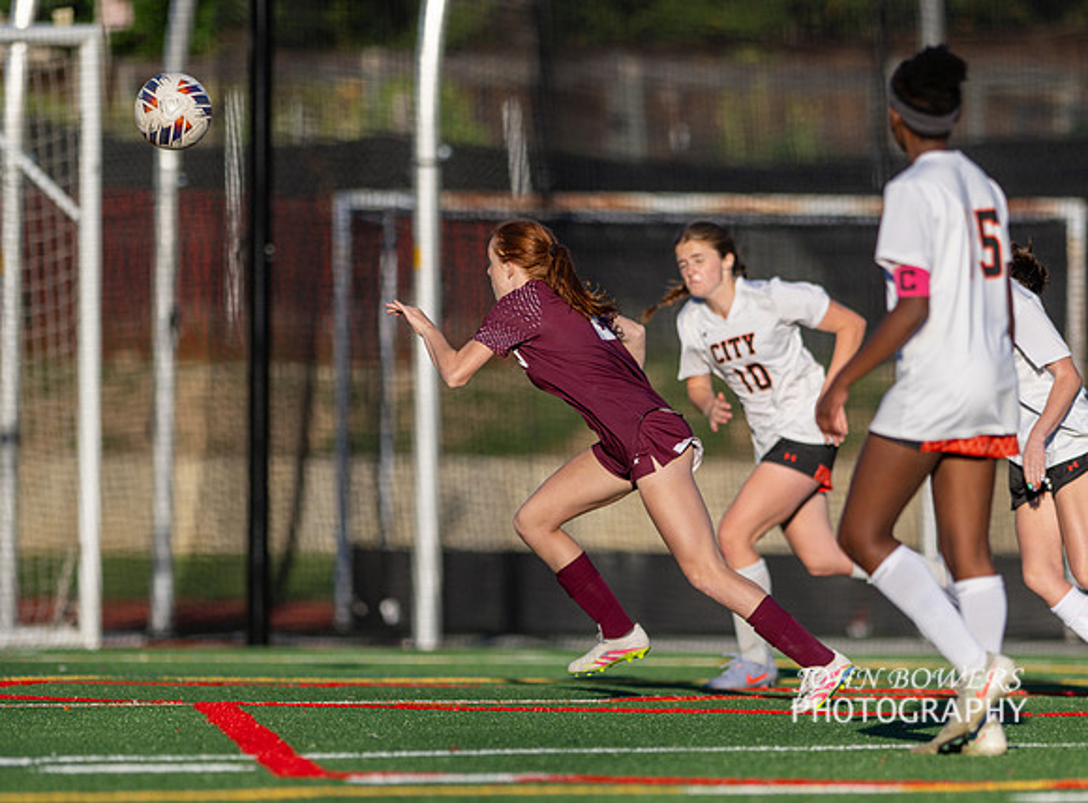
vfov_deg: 3.1
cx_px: 611
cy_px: 419
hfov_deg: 4.2
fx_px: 14965
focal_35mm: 479
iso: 72
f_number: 2.8
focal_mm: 300
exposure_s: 1/1600
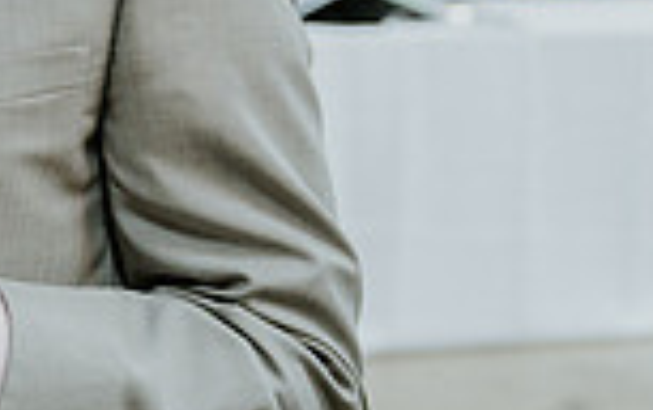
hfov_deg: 11.3
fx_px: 3153
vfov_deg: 7.3
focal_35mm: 177
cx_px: -328
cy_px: -141
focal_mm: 42
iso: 1250
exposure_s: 1/200
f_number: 3.5
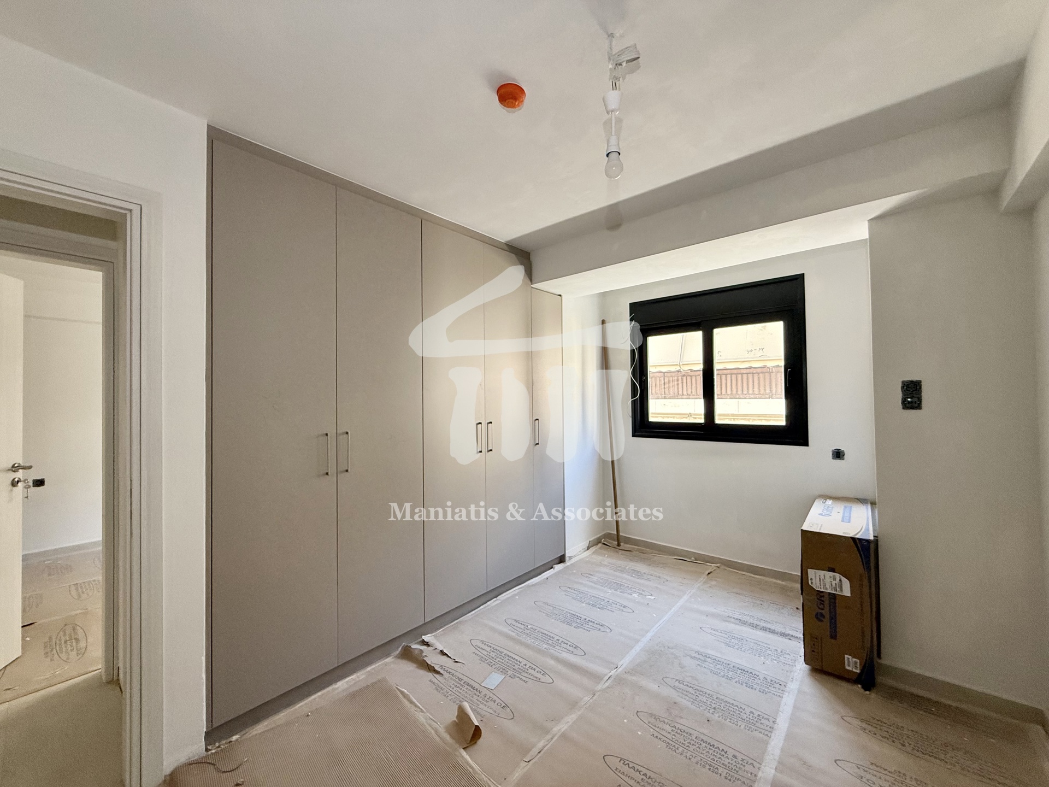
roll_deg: +0.8
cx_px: 524
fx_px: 424
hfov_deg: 102.1
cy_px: 394
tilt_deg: +1.7
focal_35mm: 14
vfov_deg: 85.7
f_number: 2.2
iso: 200
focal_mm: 2.22
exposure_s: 1/99
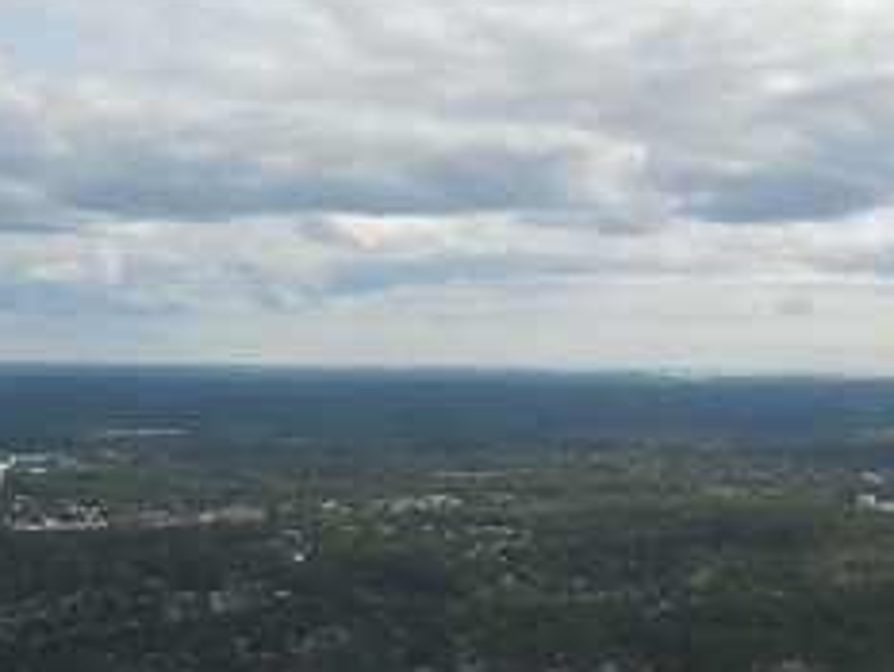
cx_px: 836
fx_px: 1628
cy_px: 516
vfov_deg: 23.0
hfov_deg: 29.2
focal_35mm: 63
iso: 125
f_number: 3.3
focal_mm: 4.5
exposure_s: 1/1250
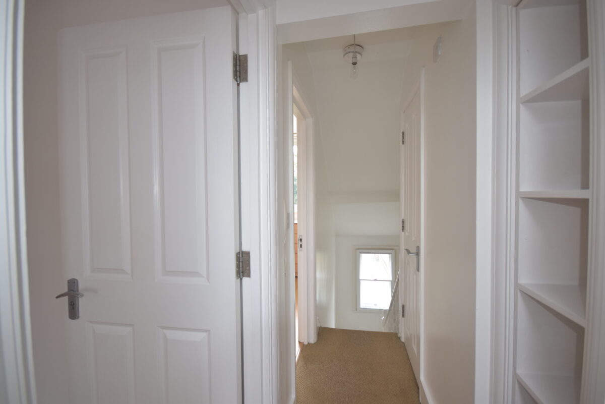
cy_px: 202
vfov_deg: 77.4
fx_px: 252
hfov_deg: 100.4
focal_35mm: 15
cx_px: 302
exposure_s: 1/40
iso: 400
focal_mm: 10
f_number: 4
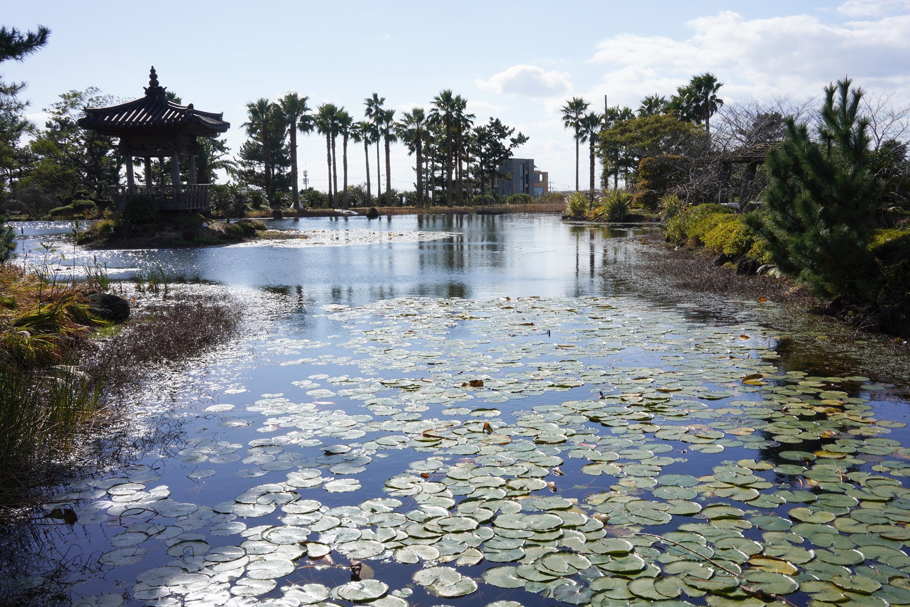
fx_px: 885
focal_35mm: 35
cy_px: 304
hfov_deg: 54.4
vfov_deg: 37.9
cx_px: 455
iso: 200
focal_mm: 35
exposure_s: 1/100
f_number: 20
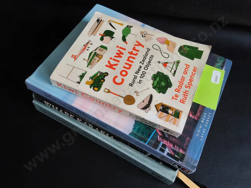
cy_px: 94
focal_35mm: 27
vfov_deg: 51.4
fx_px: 196
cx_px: 126
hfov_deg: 65.3
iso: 80
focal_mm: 2.87
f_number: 2
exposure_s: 1/100
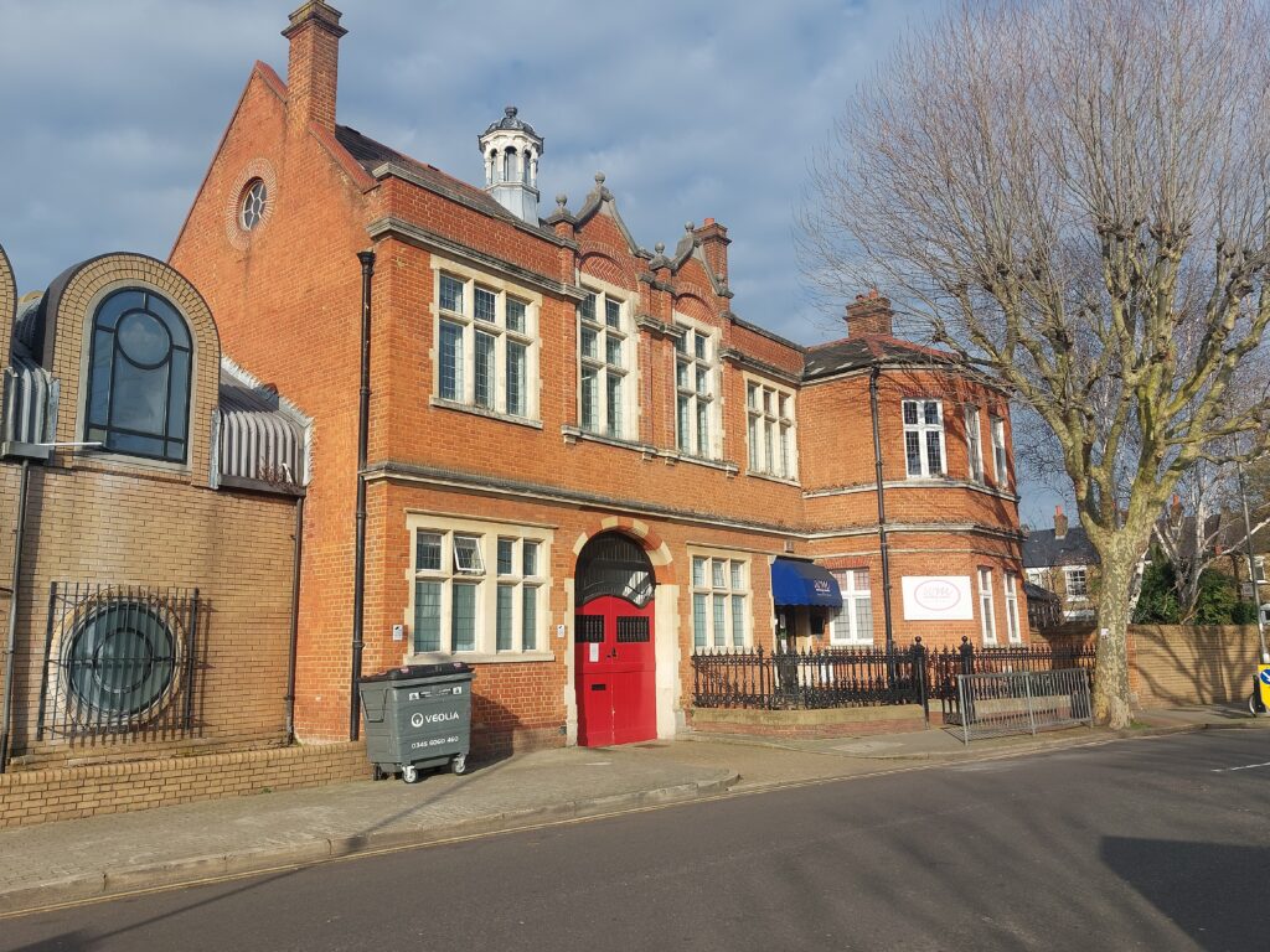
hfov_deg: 69.4
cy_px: 476
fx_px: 917
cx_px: 635
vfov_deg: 54.9
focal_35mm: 25
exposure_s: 1/1193
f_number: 1.8
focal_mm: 5.23
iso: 25
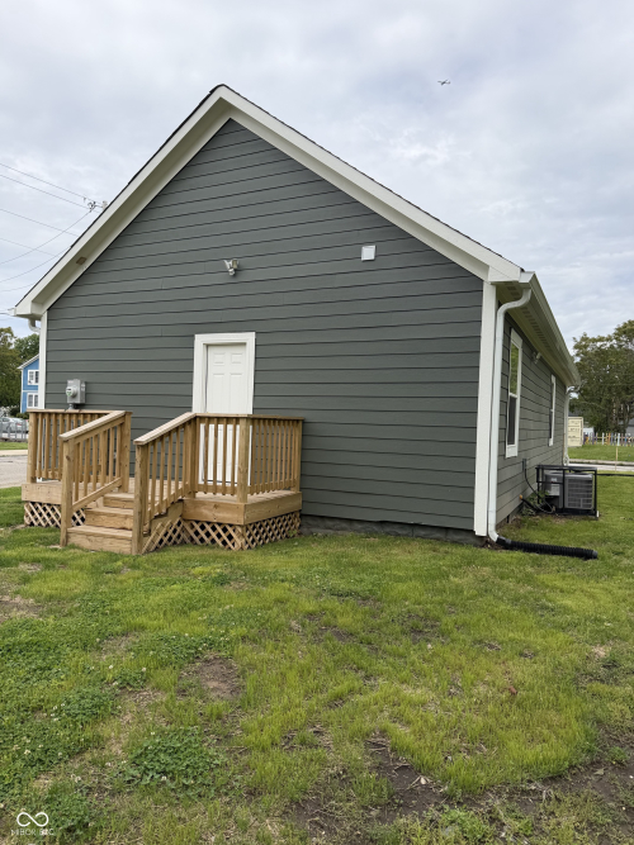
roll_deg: -2.0
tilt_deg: -0.4
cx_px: 317
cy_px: 422
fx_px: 586
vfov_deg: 71.6
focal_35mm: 24
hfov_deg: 56.8
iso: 80
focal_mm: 6.76
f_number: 1.78
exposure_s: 1/3425
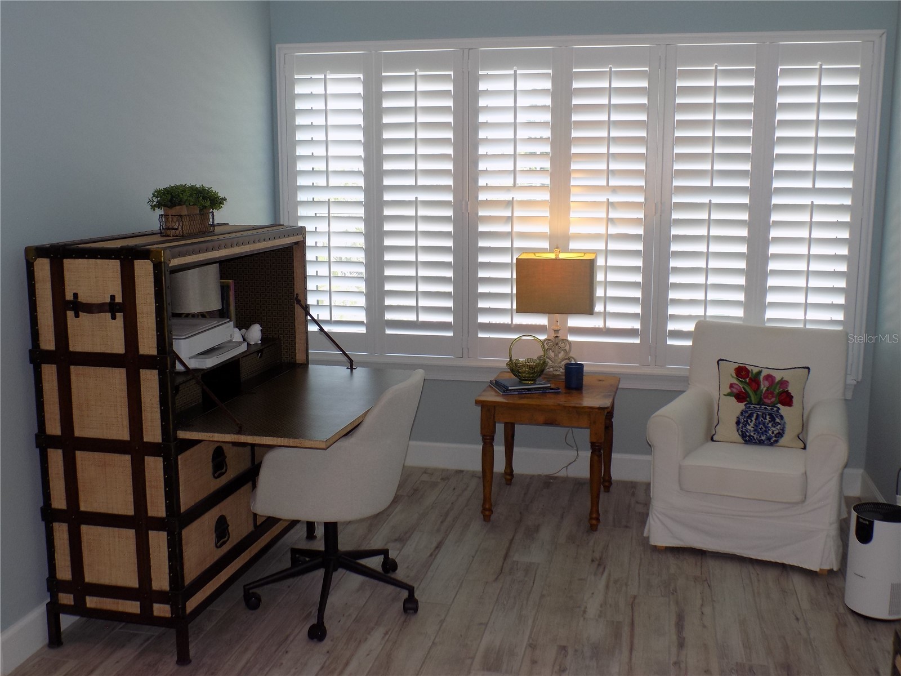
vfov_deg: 38.7
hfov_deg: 50.1
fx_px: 963
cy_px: 338
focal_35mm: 37
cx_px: 450
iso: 80
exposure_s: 1/50
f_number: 3.5
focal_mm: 6.6
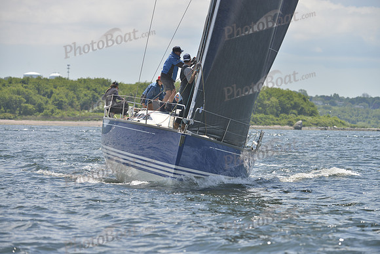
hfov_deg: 9.8
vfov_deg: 6.5
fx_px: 2217
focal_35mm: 210
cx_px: 190
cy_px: 127
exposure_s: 1/1250
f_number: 5.6
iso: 280
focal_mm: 210
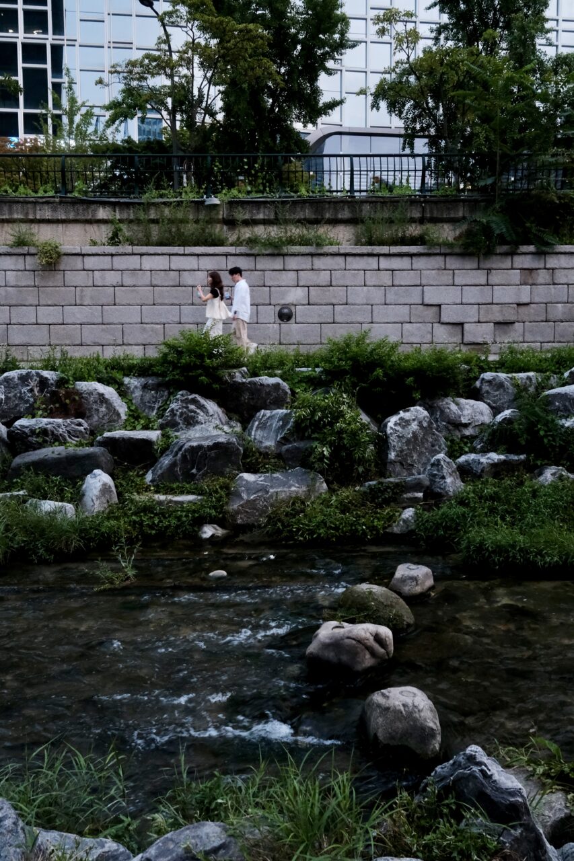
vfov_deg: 54.4
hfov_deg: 37.8
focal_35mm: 35
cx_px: 287
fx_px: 837
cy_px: 430
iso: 3200
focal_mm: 23
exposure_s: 1/45
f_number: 6.4
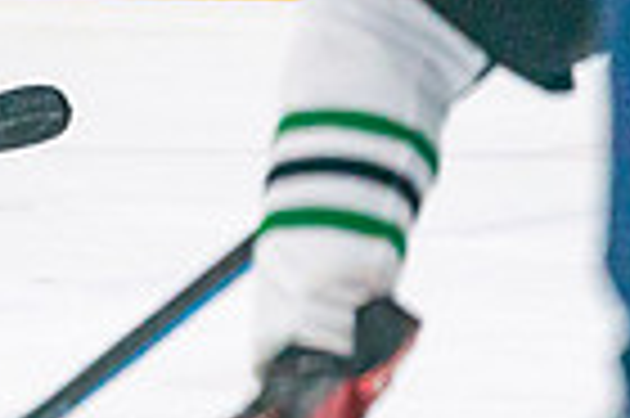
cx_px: -786
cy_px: -209
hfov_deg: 1.8
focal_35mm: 1118
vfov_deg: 1.2
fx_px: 19542
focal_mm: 200
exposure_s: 1/1250
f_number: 2.8
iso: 3200
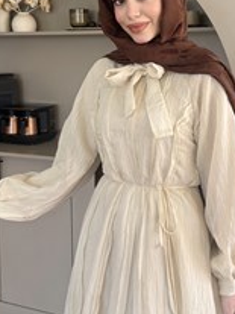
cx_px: 147
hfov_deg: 30.1
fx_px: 435
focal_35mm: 48
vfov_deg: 39.7
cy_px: 168
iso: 100
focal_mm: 6.76
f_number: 1.78
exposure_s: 1/121
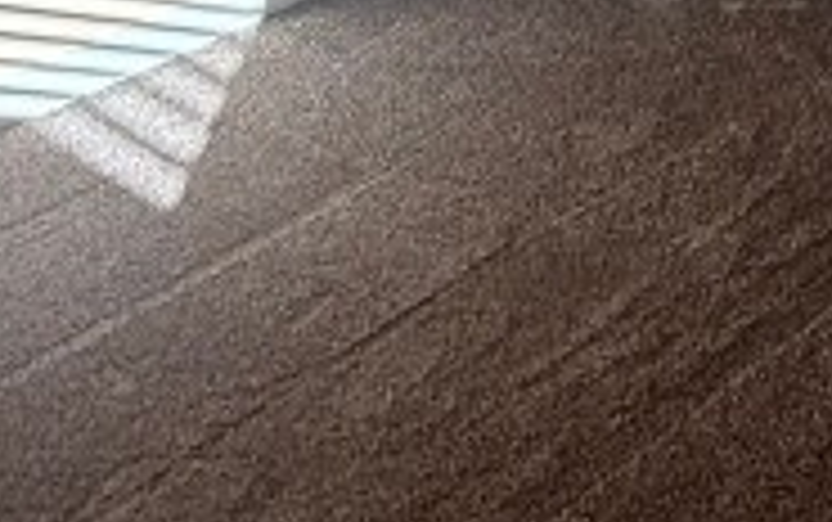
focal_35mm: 82
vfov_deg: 12.1
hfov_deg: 24.9
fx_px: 1861
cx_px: 634
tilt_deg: -0.4
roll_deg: +0.3
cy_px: -810
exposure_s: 1/269
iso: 64
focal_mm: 2.22
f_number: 2.2
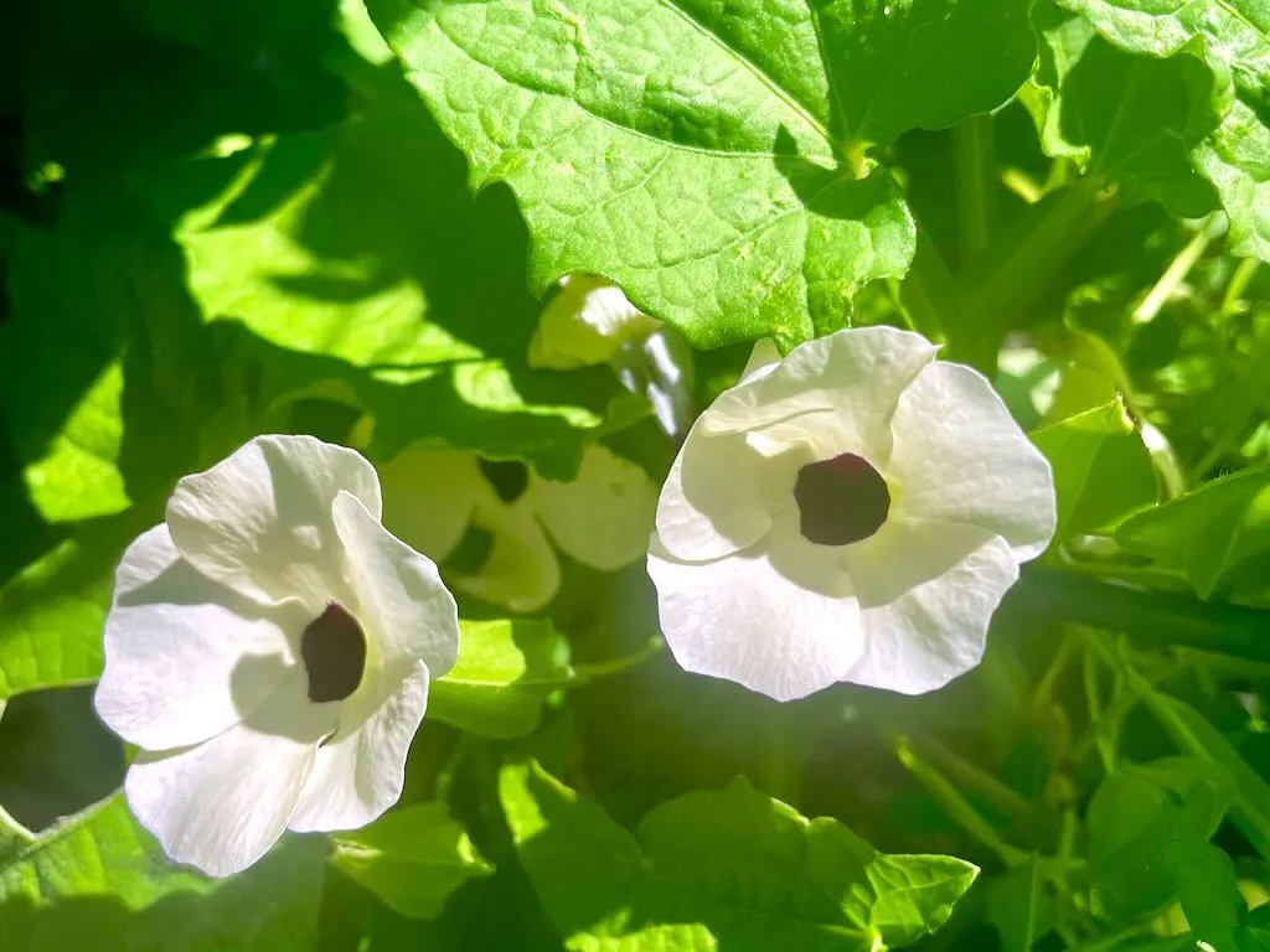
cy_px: 476
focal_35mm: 26
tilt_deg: -65.7
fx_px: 954
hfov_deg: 67.3
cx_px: 635
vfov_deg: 53.1
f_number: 1.6
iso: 32
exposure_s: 1/1825
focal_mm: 4.2
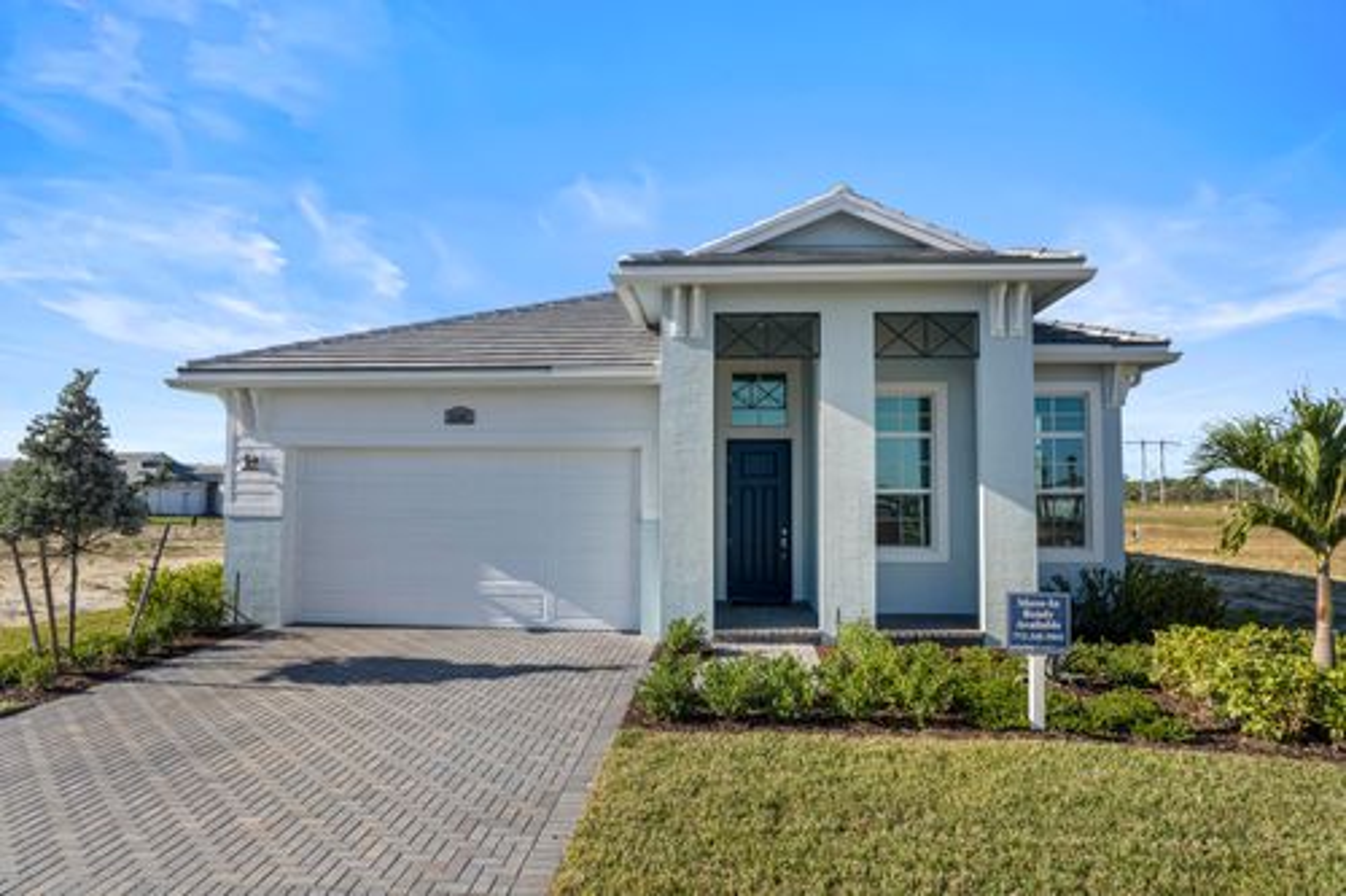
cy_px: 448
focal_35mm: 22
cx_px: 673
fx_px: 822
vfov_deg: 57.2
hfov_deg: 78.6
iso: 110
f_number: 2.8
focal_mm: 8.38
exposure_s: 1/1600
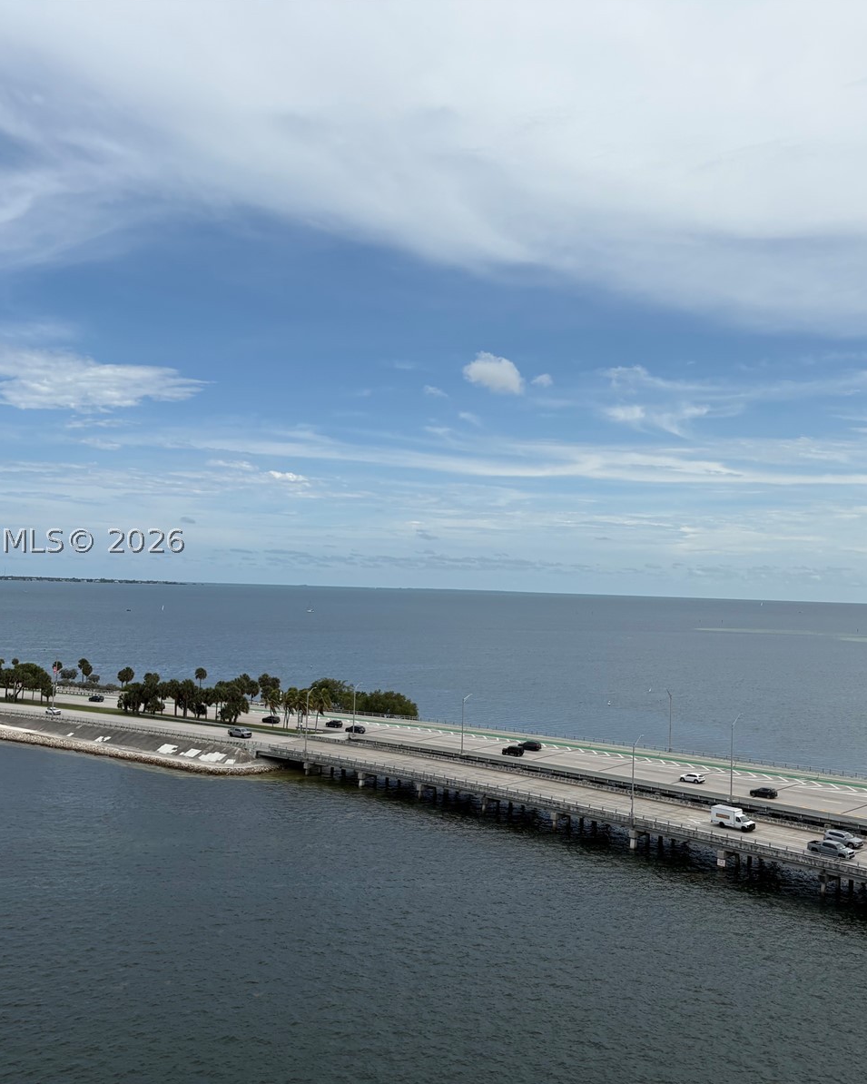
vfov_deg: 52.8
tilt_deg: +2.6
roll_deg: -1.1
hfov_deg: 43.3
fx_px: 1091
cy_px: 540
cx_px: 462
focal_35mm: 34
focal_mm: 5.96
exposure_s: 1/4950
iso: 50
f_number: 1.6
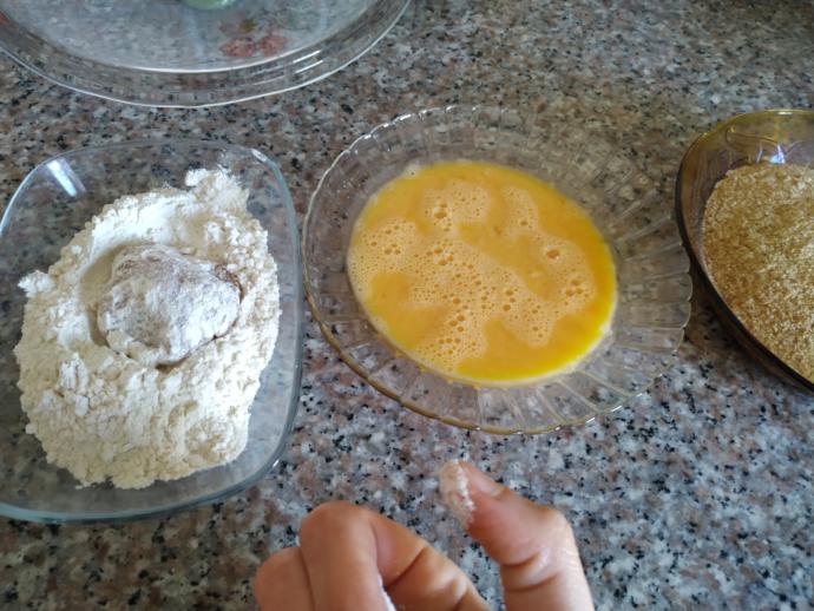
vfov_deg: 56.8
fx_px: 565
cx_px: 407
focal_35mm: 24
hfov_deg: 71.6
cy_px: 306
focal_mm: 3.94
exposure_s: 1/25
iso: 160
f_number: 1.9
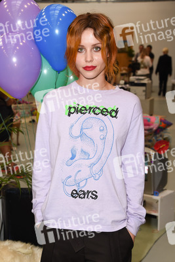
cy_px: 131
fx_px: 401
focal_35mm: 55
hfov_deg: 24.6
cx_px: 88
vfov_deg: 36.2
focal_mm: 55
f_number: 5.6
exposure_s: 1/200
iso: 1000
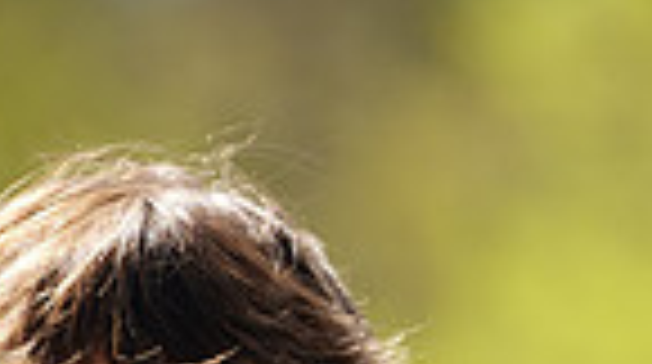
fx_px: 26390
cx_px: -97
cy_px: 935
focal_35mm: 1529
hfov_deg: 1.4
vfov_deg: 0.8
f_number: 6.3
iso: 64
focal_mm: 364
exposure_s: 1/200
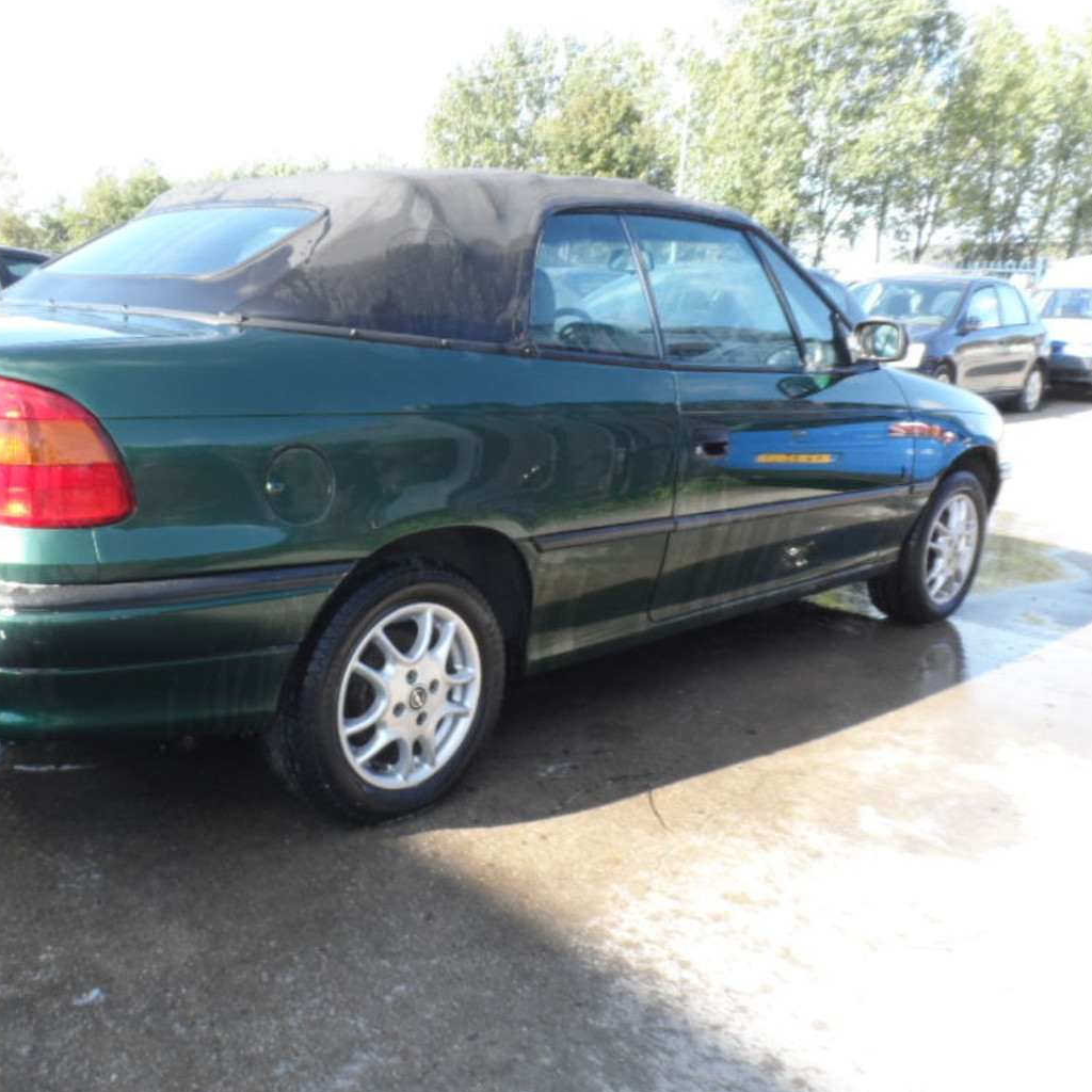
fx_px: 1035
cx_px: 396
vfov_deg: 55.6
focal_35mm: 29
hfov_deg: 54.9
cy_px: 549
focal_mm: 4
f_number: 3.2
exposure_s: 1/125
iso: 80
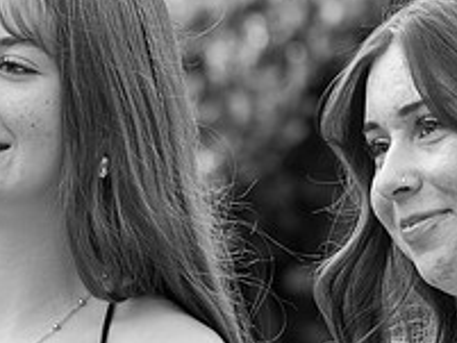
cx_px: 30
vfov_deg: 2.7
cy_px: 278
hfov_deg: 3.6
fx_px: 7318
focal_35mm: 554
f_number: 6.3
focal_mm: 200
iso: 1250
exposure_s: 1/1250
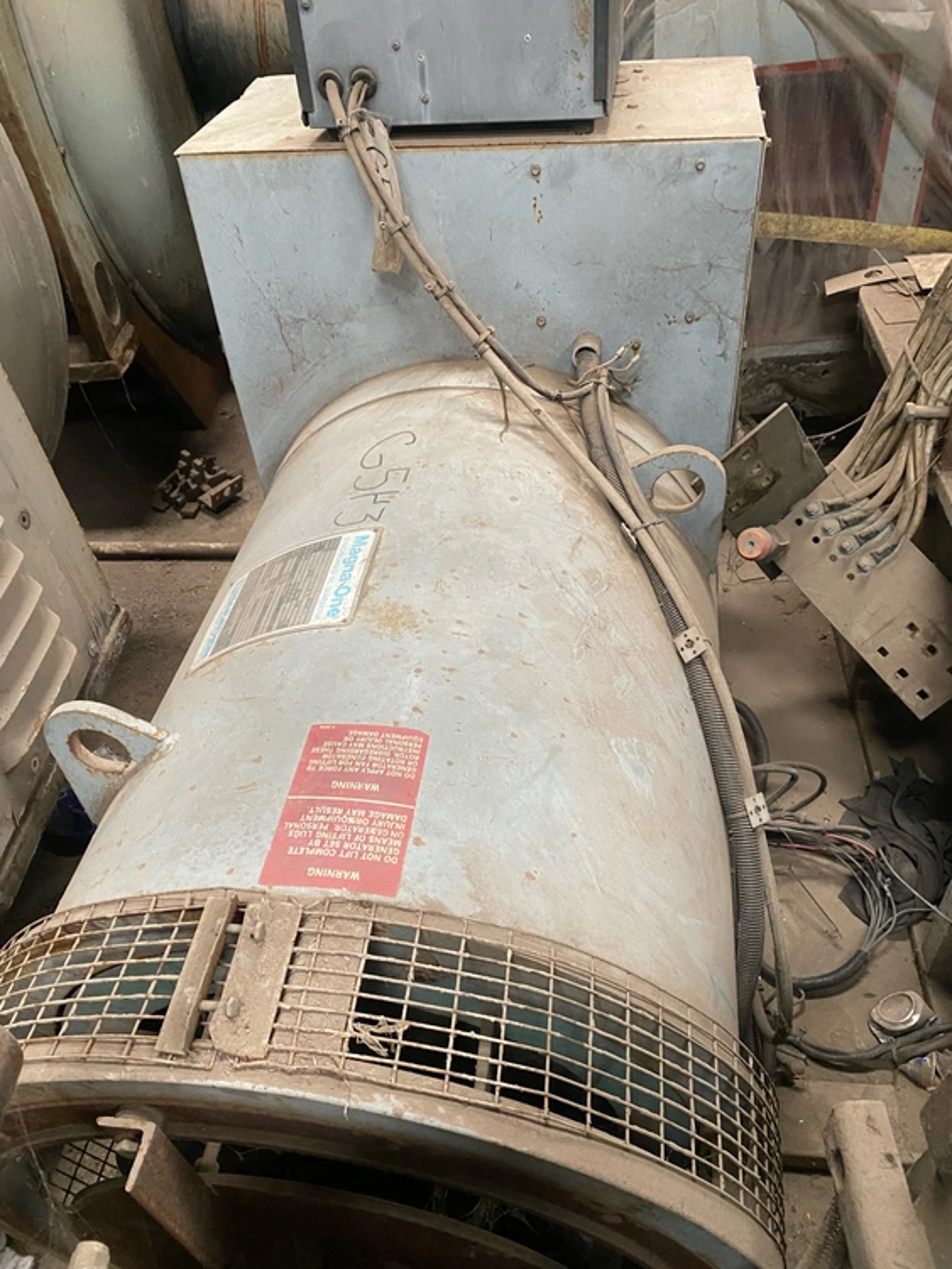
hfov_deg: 53.1
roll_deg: +7.2
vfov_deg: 67.3
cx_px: 476
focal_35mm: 26
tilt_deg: -42.1
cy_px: 634
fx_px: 953
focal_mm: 4.25
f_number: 1.8
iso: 320
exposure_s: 1/60
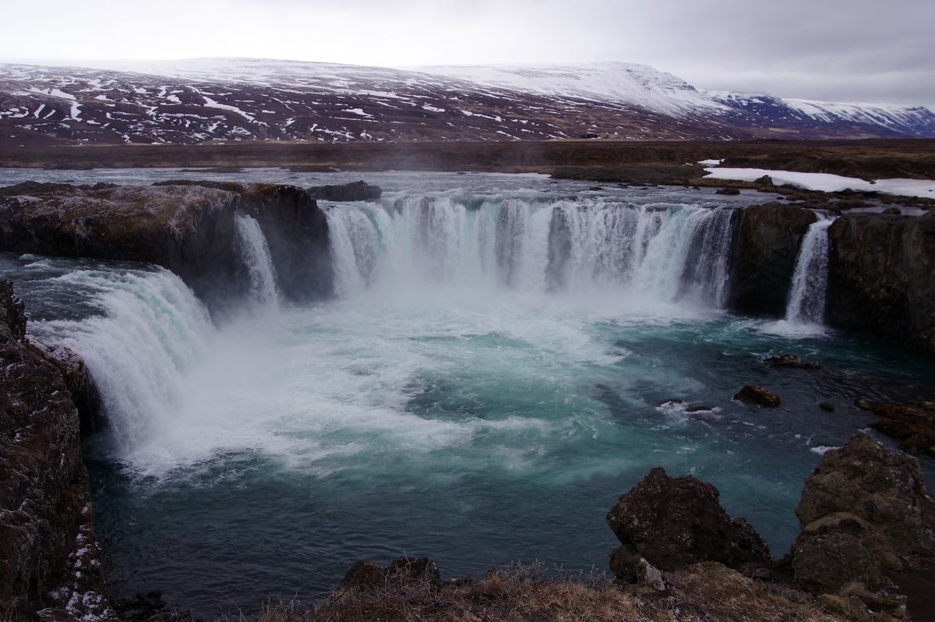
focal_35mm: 30
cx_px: 468
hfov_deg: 62.0
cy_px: 311
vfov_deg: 43.5
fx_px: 779
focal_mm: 20
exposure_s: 1/400
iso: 100
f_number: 7.1
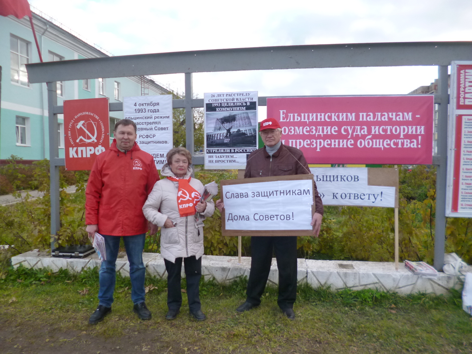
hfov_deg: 71.6
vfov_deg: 56.8
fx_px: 327
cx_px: 236
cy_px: 177
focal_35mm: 24
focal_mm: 4.3
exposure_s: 1/250
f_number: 2.5
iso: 100
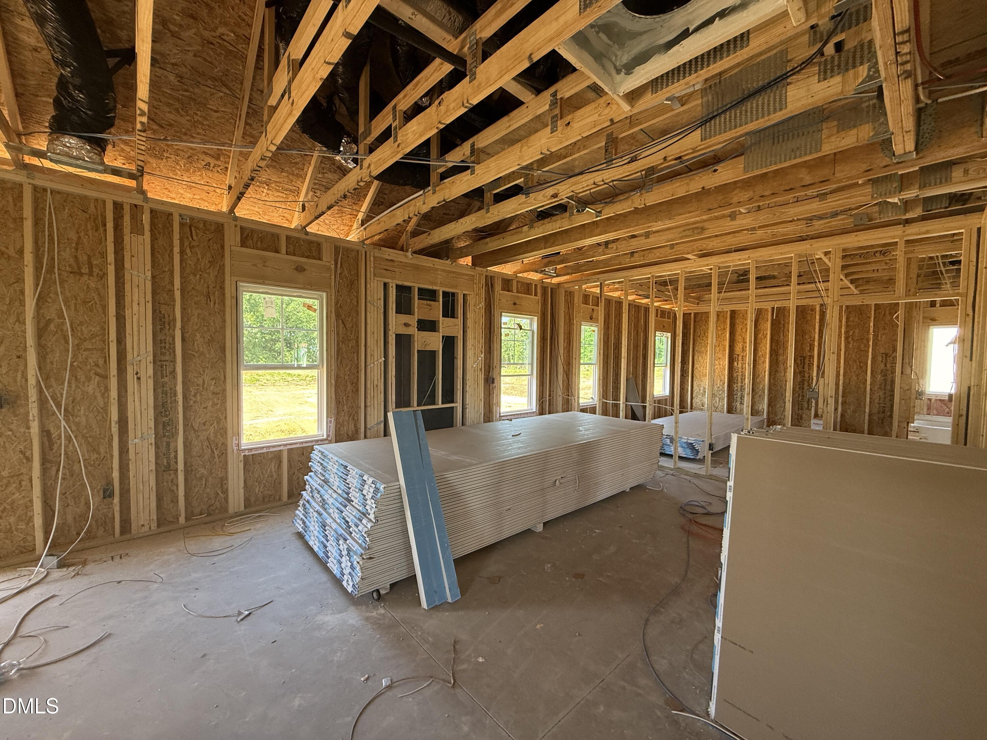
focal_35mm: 14
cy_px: 370
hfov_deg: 102.1
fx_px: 399
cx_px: 494
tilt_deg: -0.5
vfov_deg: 85.7
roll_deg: -1.4
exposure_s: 1/99
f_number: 2.2
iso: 160
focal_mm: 2.22
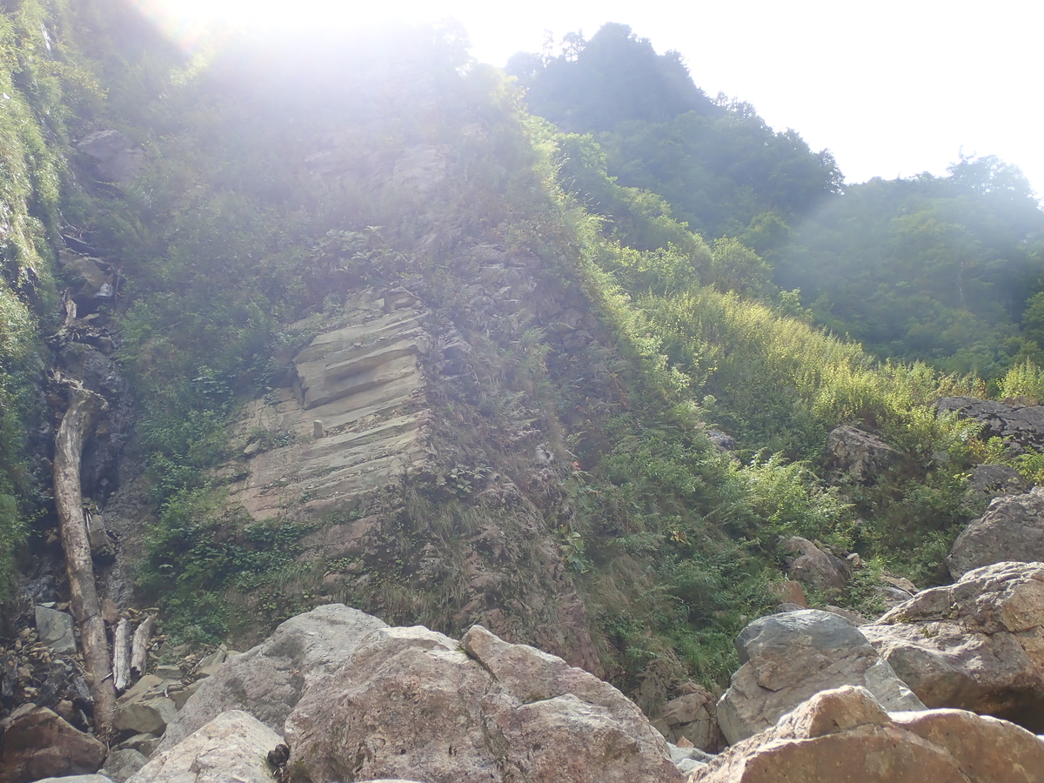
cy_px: 392
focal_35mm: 38
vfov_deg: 37.7
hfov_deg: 49.0
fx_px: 1146
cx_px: 522
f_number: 3.5
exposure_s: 1/160
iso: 100
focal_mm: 6.86
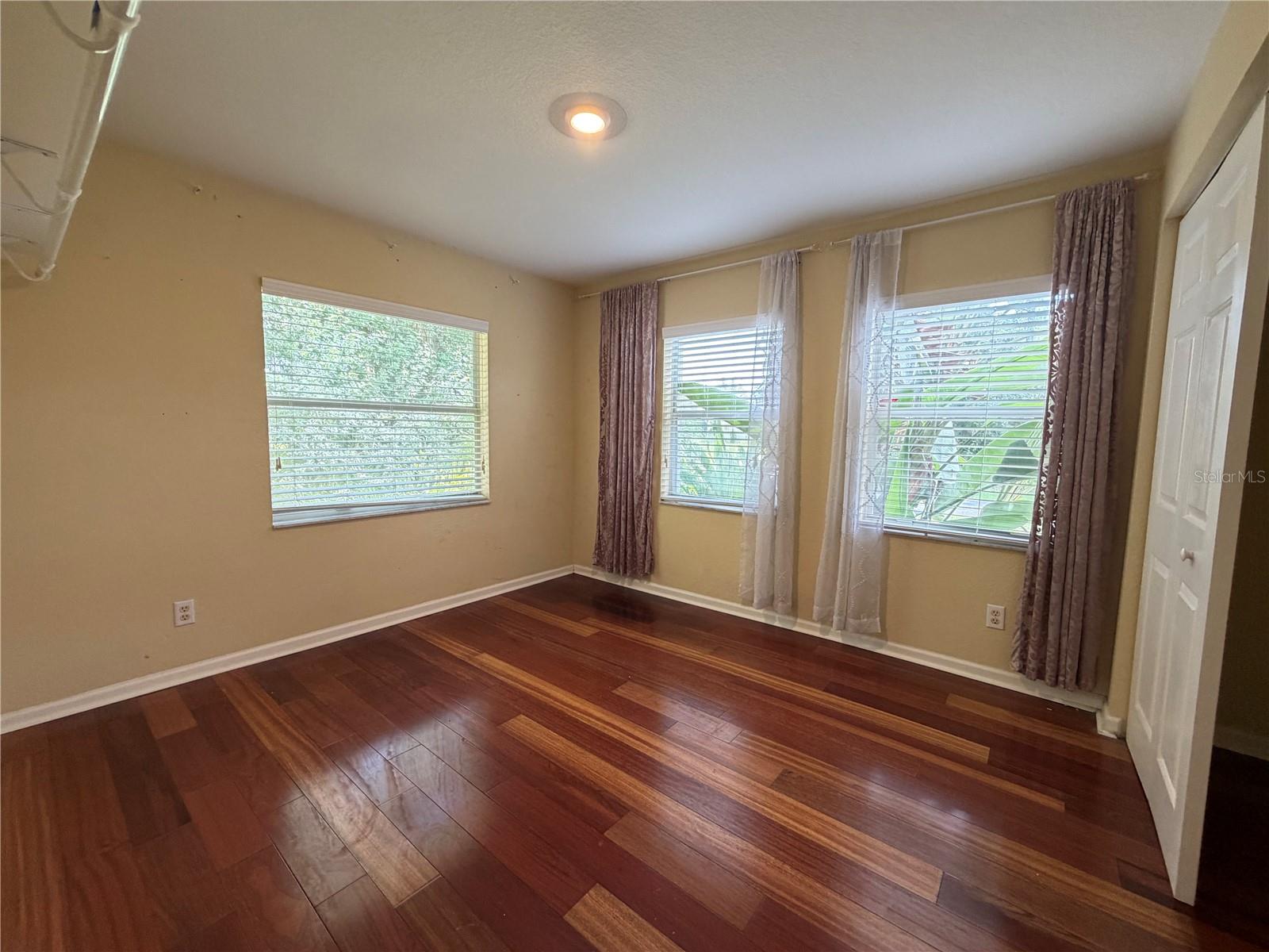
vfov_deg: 85.7
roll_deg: -0.8
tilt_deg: -5.8
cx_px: 634
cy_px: 476
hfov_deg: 102.1
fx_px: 513
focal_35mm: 14
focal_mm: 2.22
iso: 250
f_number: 2.2
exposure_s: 1/120
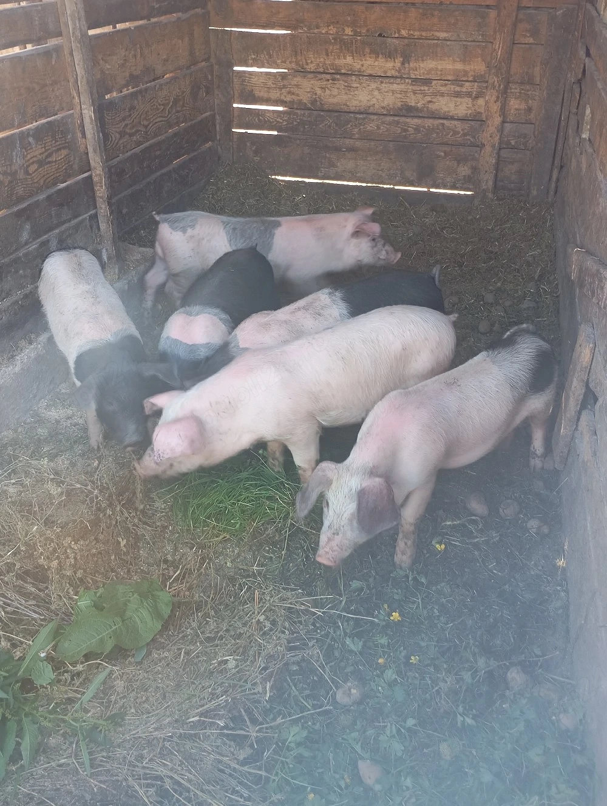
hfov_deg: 38.8
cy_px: 403
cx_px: 304
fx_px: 863
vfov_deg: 50.1
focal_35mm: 37
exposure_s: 1/50
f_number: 1.8
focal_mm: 4.27
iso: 281
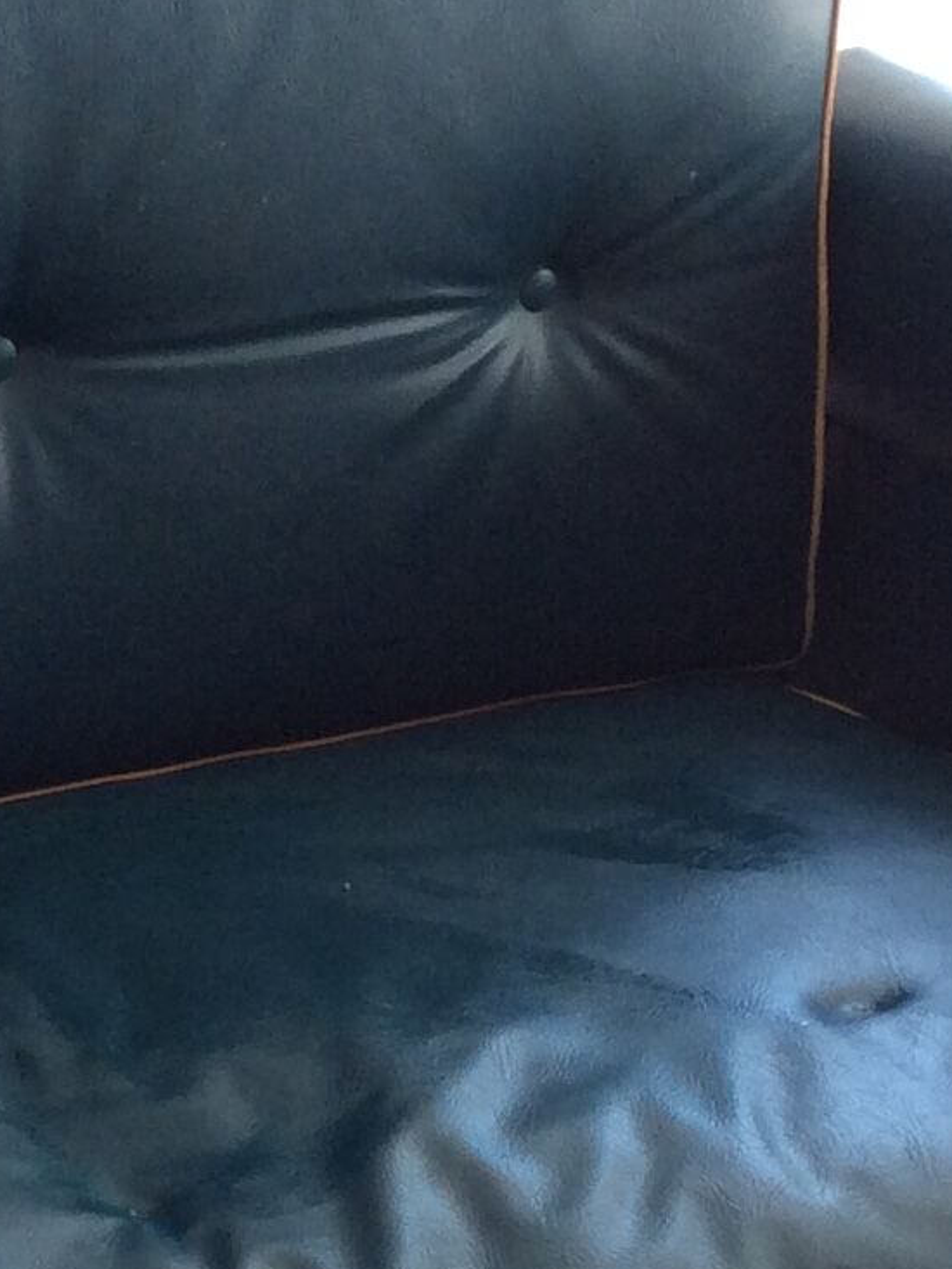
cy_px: 1447
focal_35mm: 113
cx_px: 90
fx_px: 4142
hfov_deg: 13.0
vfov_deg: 16.8
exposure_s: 1/100
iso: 32
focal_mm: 3.3
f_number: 2.4
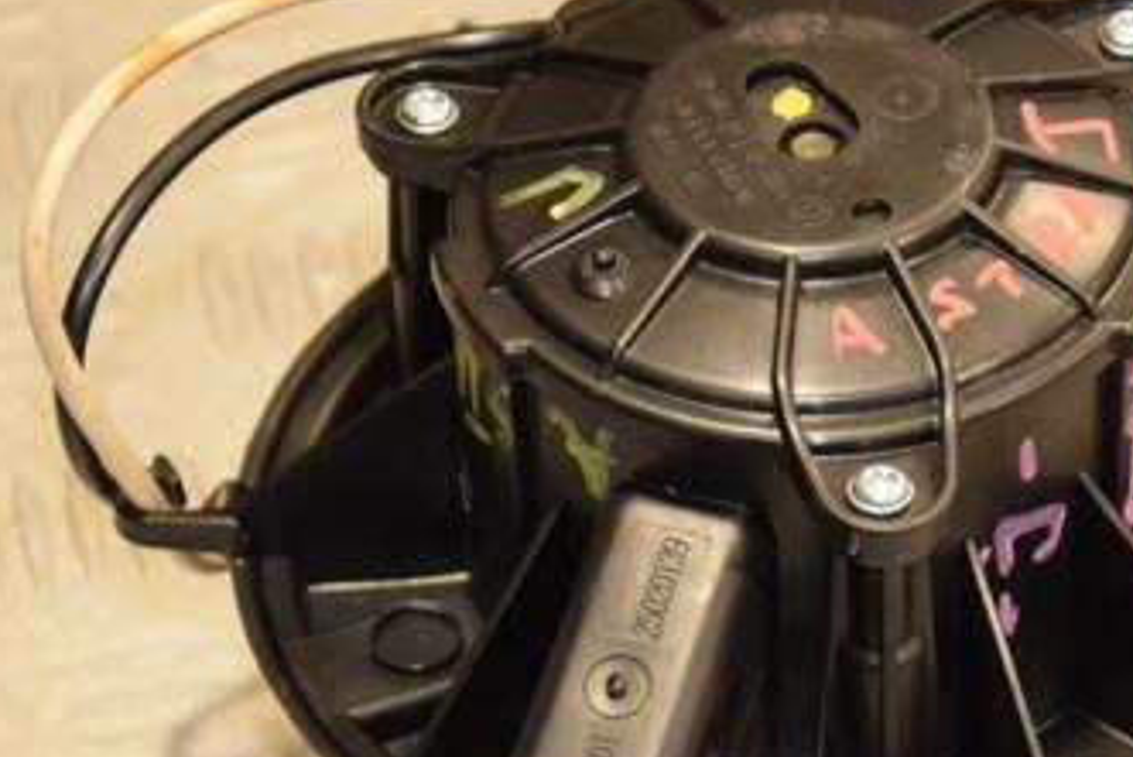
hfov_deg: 10.1
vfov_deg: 6.7
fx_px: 6420
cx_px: 787
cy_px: 637
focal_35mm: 204
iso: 800
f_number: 5.3
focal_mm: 75
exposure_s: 1/100
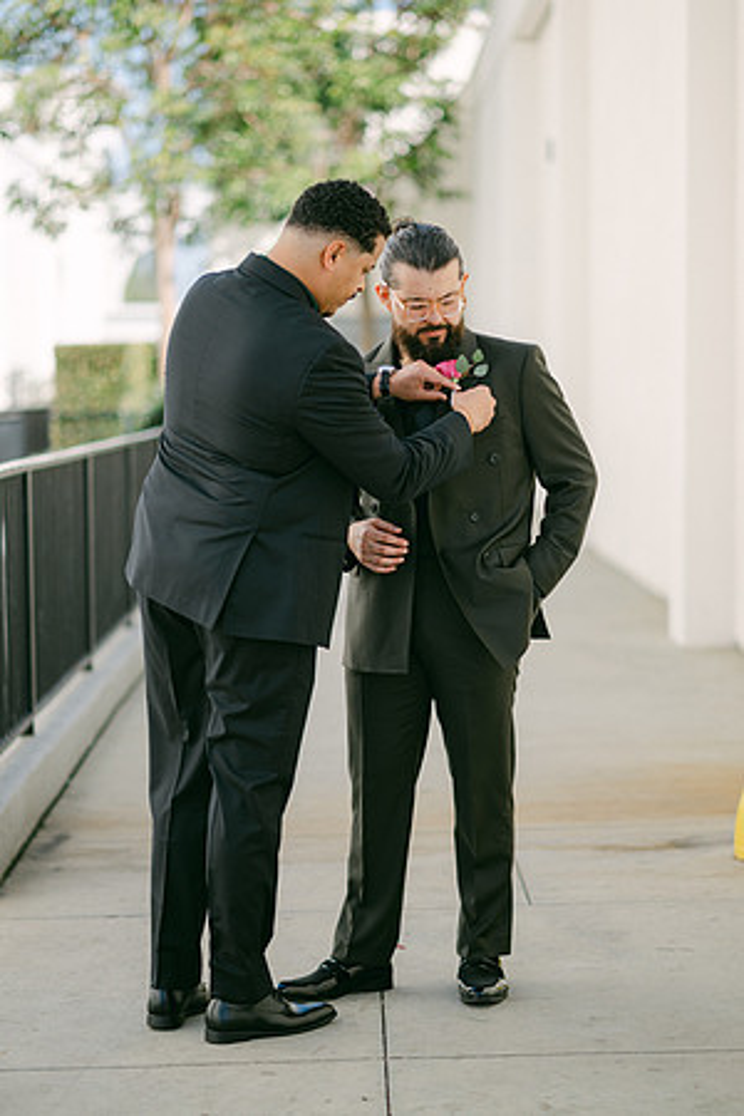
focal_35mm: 85
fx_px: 2635
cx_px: 372
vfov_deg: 23.9
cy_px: 558
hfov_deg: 16.1
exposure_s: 1/2500
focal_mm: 85
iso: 80
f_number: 1.8
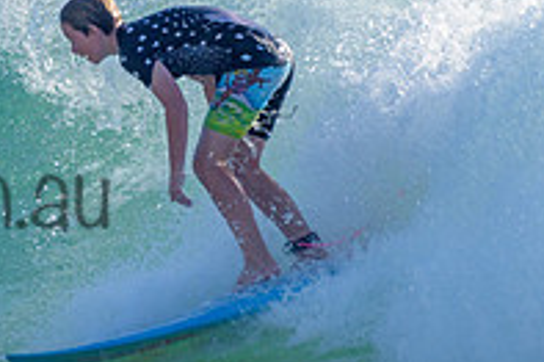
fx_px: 27252
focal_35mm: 1805
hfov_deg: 1.1
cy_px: 81
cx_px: -1
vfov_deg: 0.8
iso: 200
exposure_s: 1/2000
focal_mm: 500
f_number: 5.6
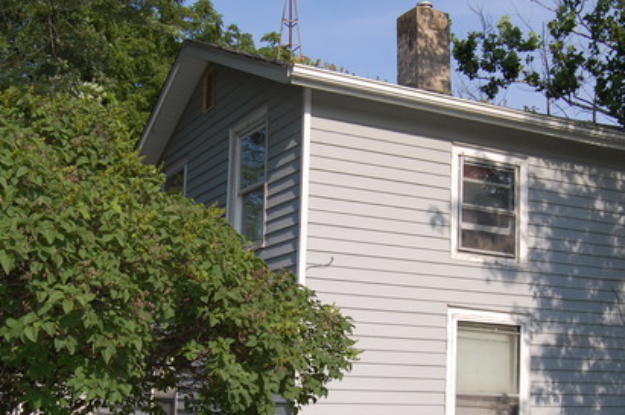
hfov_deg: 37.0
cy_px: 290
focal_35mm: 54
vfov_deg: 24.9
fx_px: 933
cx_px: 328
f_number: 8
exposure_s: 1/500
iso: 200
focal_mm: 23
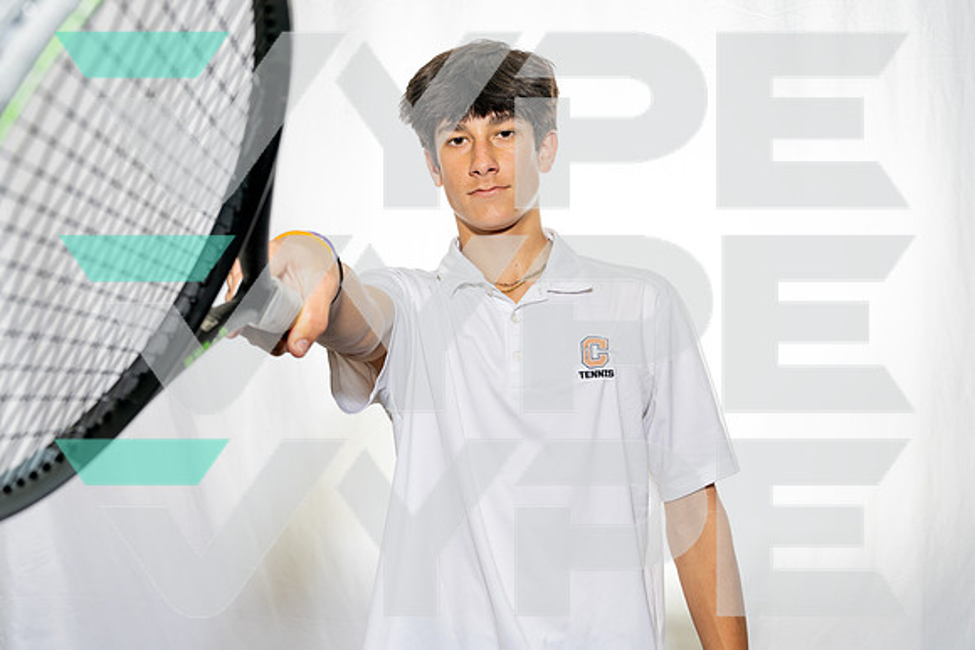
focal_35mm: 44
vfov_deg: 30.8
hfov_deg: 44.9
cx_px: 485
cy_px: 325
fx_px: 1181
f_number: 8
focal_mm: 40
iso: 100
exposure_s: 1/250
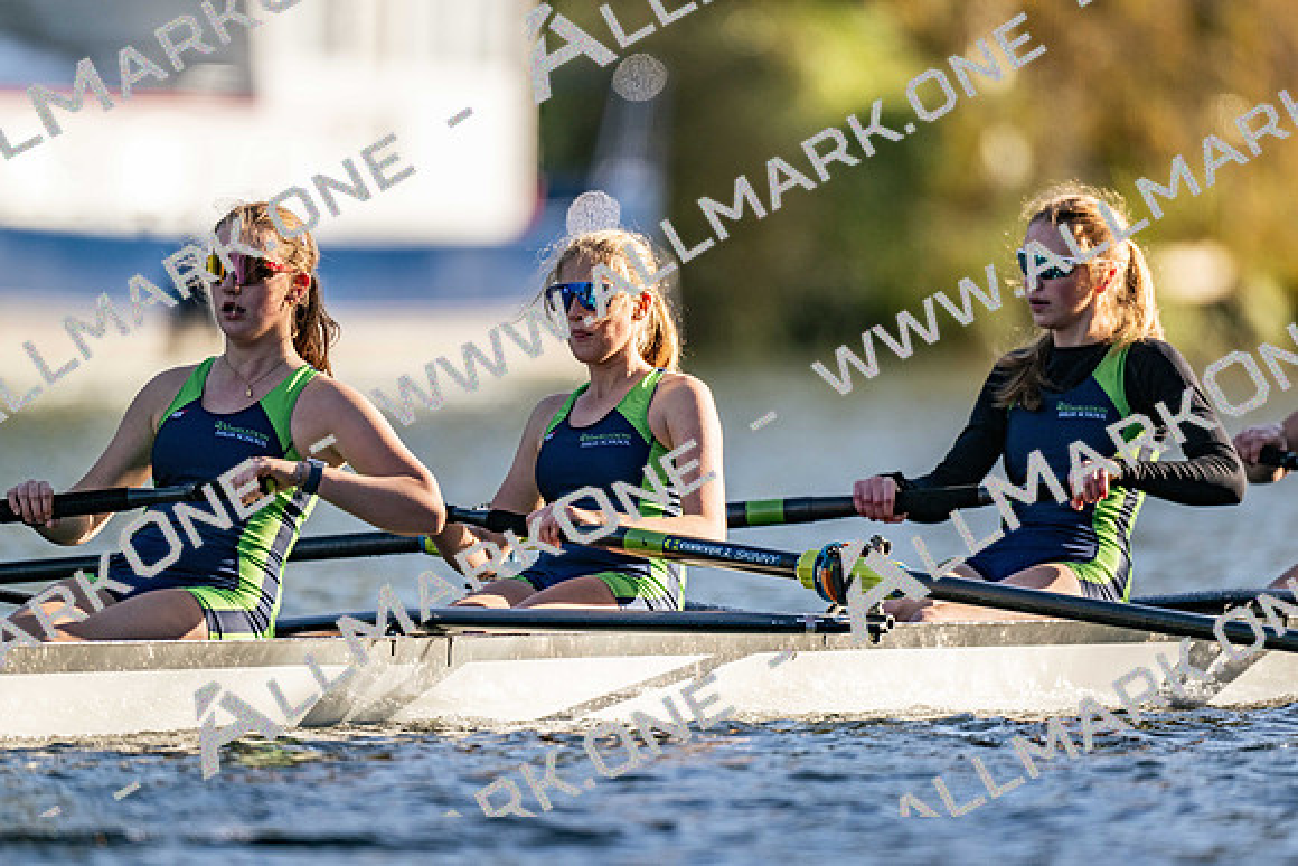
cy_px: 433
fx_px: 21637
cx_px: 649
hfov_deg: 3.4
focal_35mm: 600
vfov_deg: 2.3
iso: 250
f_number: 4
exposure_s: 1/2500
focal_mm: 600
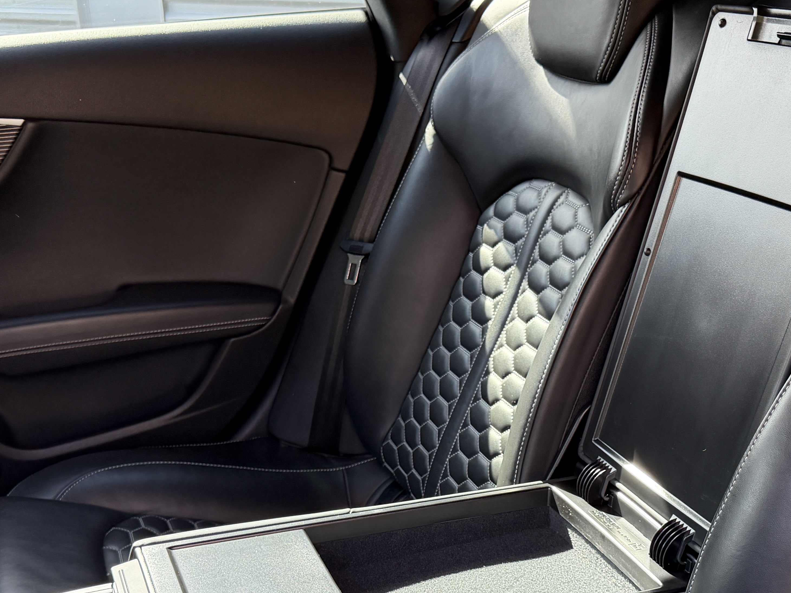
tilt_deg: -24.1
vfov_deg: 30.1
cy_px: 480
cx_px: 470
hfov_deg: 40.3
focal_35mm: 47
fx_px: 1074
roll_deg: +1.8
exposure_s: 1/96
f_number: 1.78
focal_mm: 6.76
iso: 200
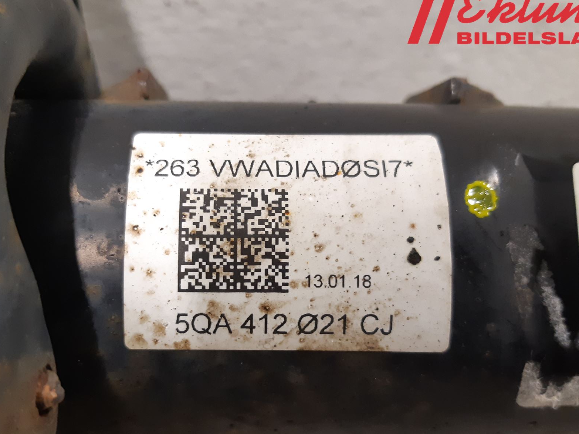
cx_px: 256
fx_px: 569
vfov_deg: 41.6
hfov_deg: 53.8
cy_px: 265
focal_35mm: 34
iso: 250
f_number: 1.7
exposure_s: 1/33
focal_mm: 3.93
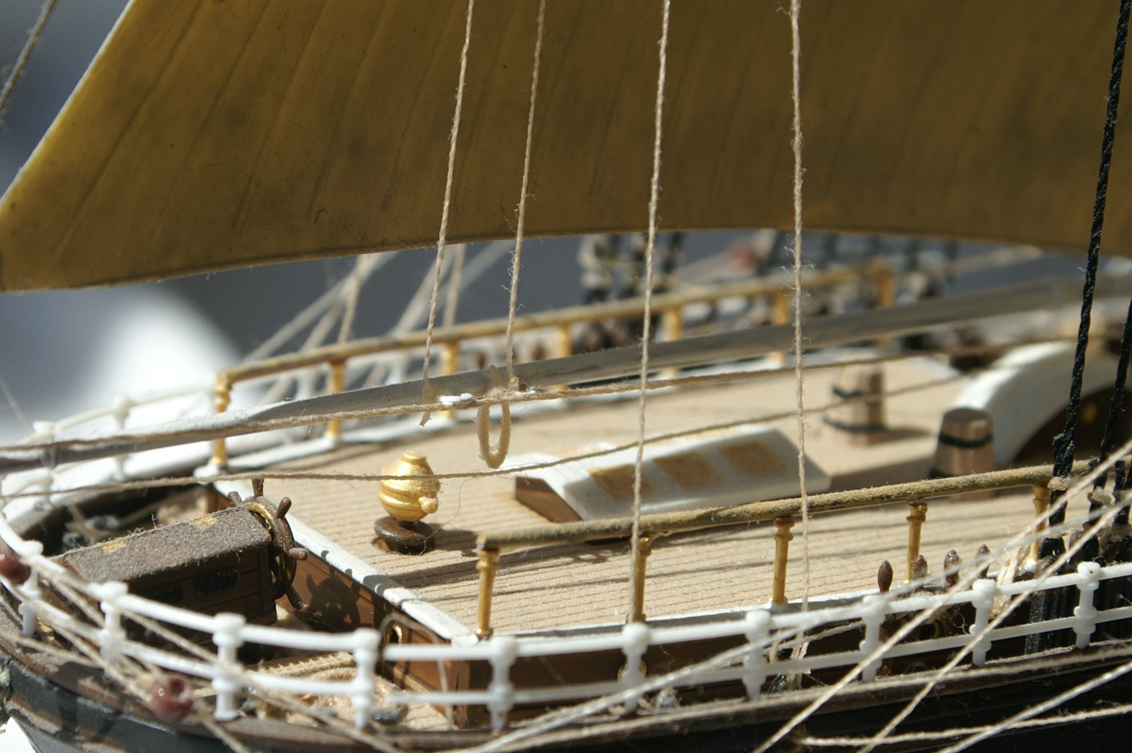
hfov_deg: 16.5
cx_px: 513
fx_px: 3896
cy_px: 390
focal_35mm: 124
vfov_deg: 11.0
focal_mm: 60
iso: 100
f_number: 10
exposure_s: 1/200
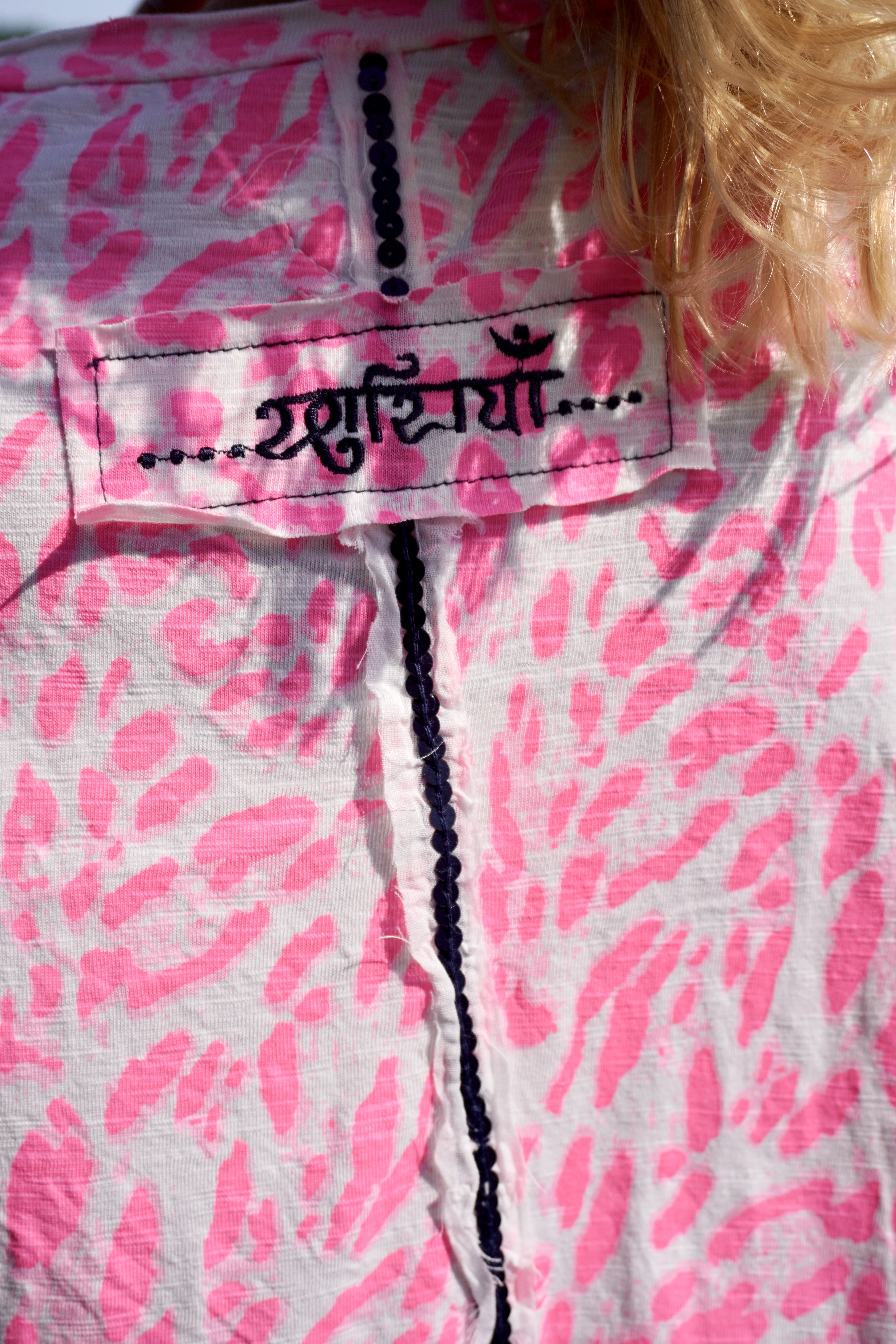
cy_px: 672
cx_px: 448
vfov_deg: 45.0
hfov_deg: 30.8
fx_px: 1624
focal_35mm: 44
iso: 100
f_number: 5
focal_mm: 29
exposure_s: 1/1250
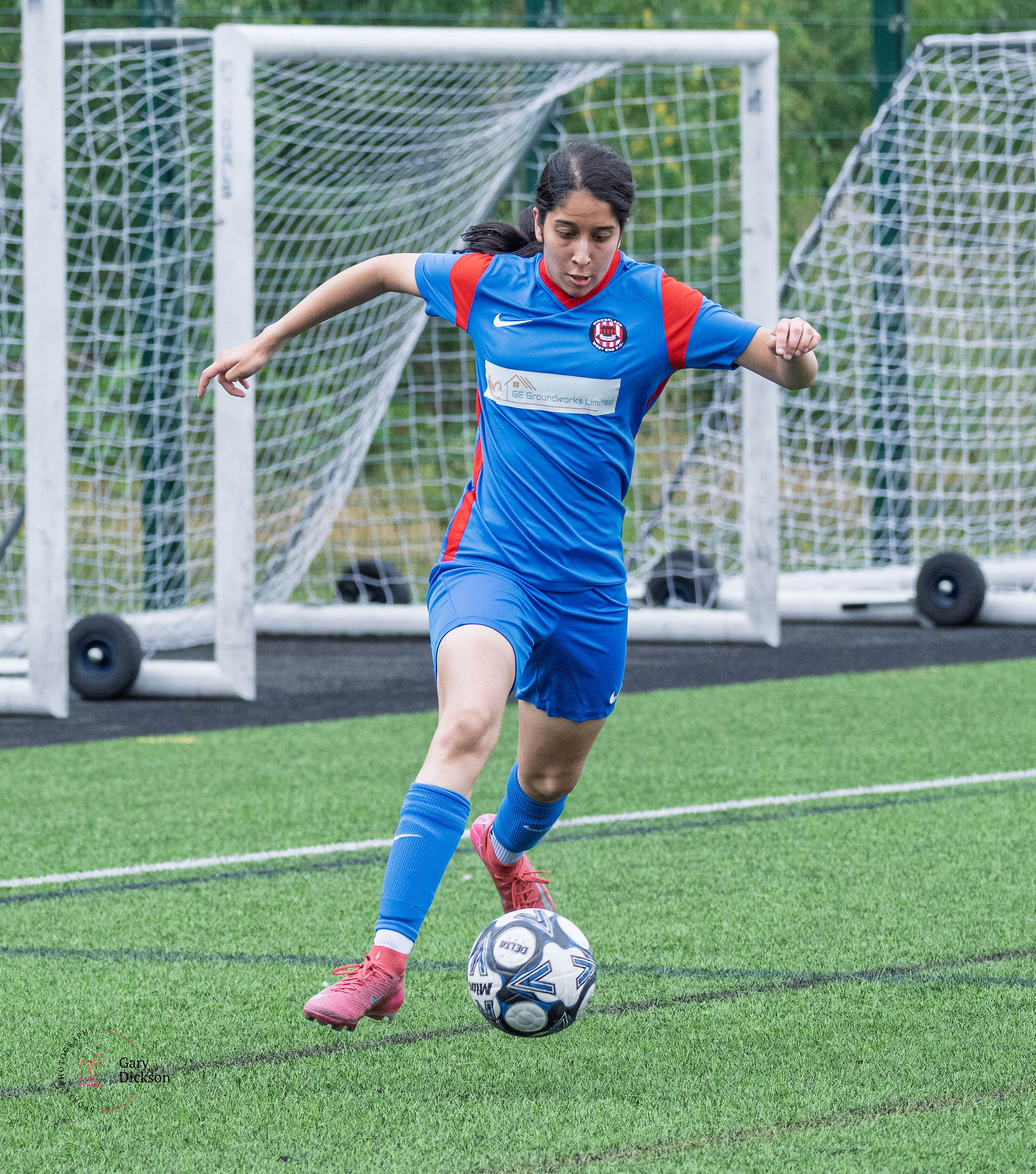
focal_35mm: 329
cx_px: 453
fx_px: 11895
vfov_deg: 5.7
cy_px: 364
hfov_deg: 5.0
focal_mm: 155
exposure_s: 1/1600
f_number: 4.8
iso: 1250
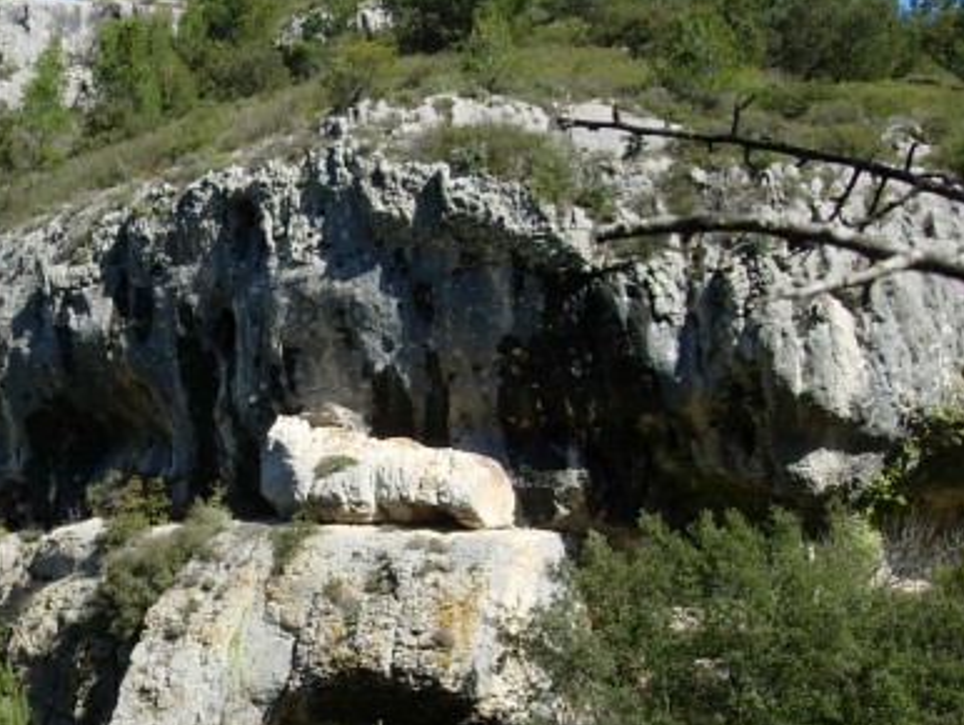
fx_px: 1756
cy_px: 548
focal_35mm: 63
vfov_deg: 23.1
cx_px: 172
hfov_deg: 29.9
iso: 64
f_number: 4.8
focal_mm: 7.8
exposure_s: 1/456
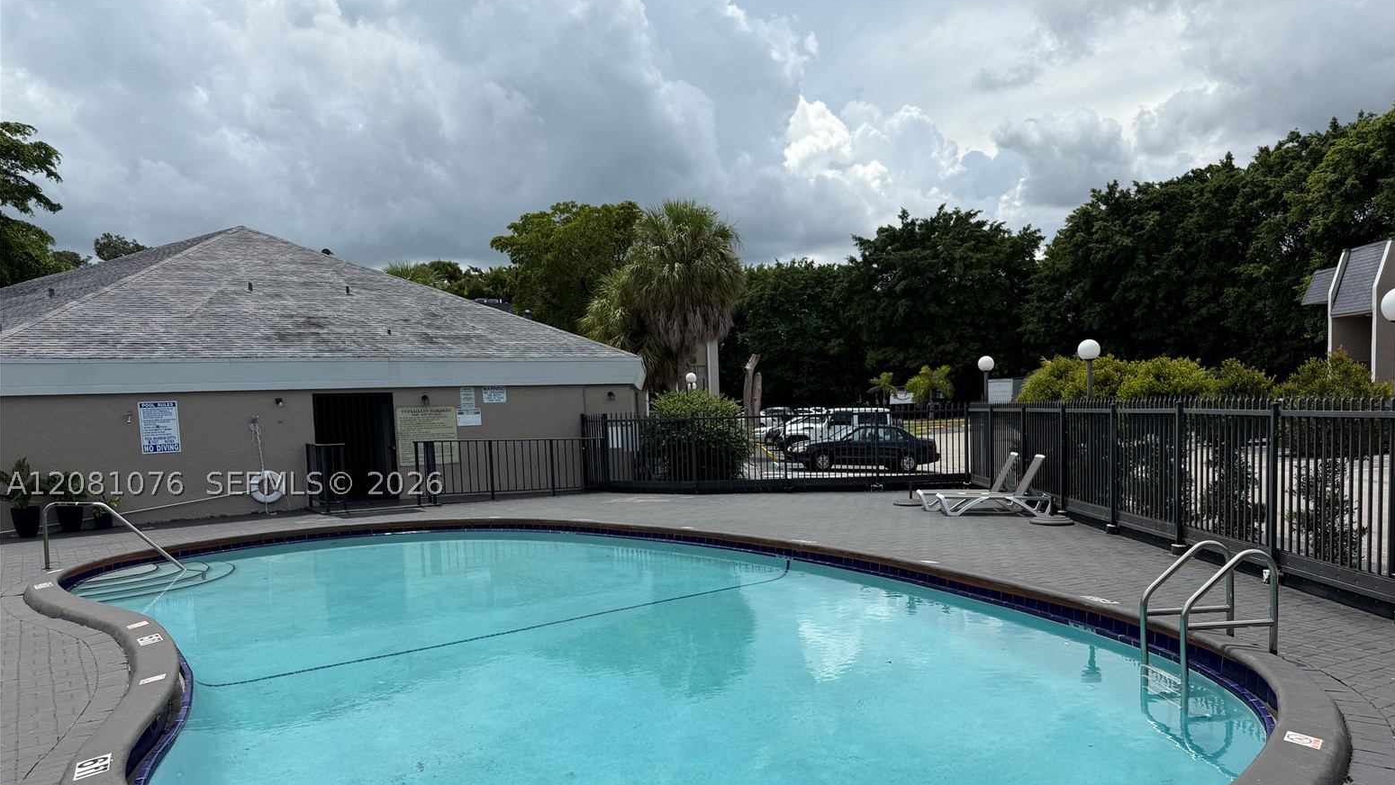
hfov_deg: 69.8
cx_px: 720
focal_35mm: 27
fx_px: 999
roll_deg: +2.0
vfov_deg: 42.6
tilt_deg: -5.5
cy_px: 483
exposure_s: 1/6173
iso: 80
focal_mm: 6.76
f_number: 1.78
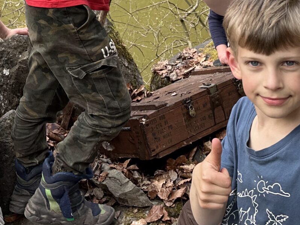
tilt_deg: -14.1
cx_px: 126
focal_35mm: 77
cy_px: -79
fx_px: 667
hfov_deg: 25.3
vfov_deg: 17.7
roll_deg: -4.3
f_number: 1.78
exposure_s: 1/464
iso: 80
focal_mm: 6.86
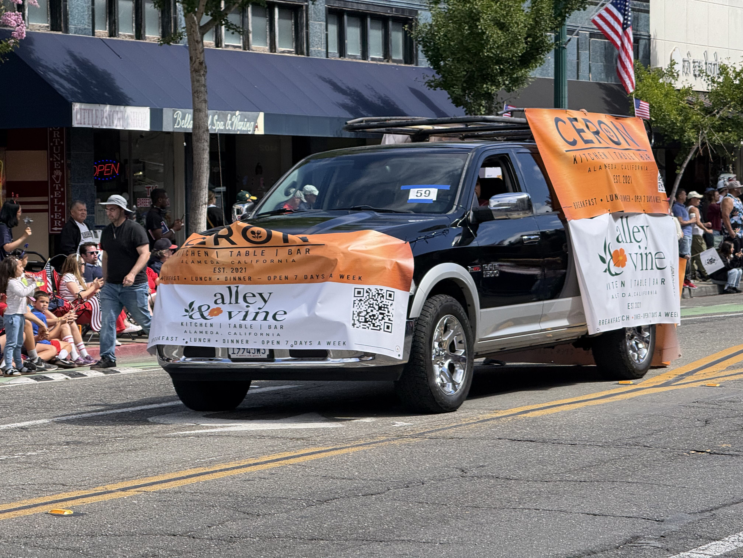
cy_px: 279
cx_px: 372
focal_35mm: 120
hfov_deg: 16.4
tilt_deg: -1.3
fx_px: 2576
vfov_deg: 12.3
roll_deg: +0.8
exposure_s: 1/776
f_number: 2.8
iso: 50
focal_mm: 15.66
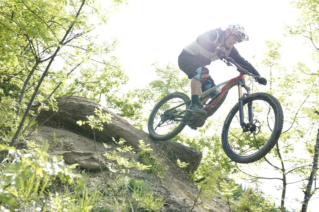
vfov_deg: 40.0
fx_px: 292
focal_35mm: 33
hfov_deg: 57.2
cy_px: 106
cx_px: 160
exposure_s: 1/800
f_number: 4
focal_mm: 33
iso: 500
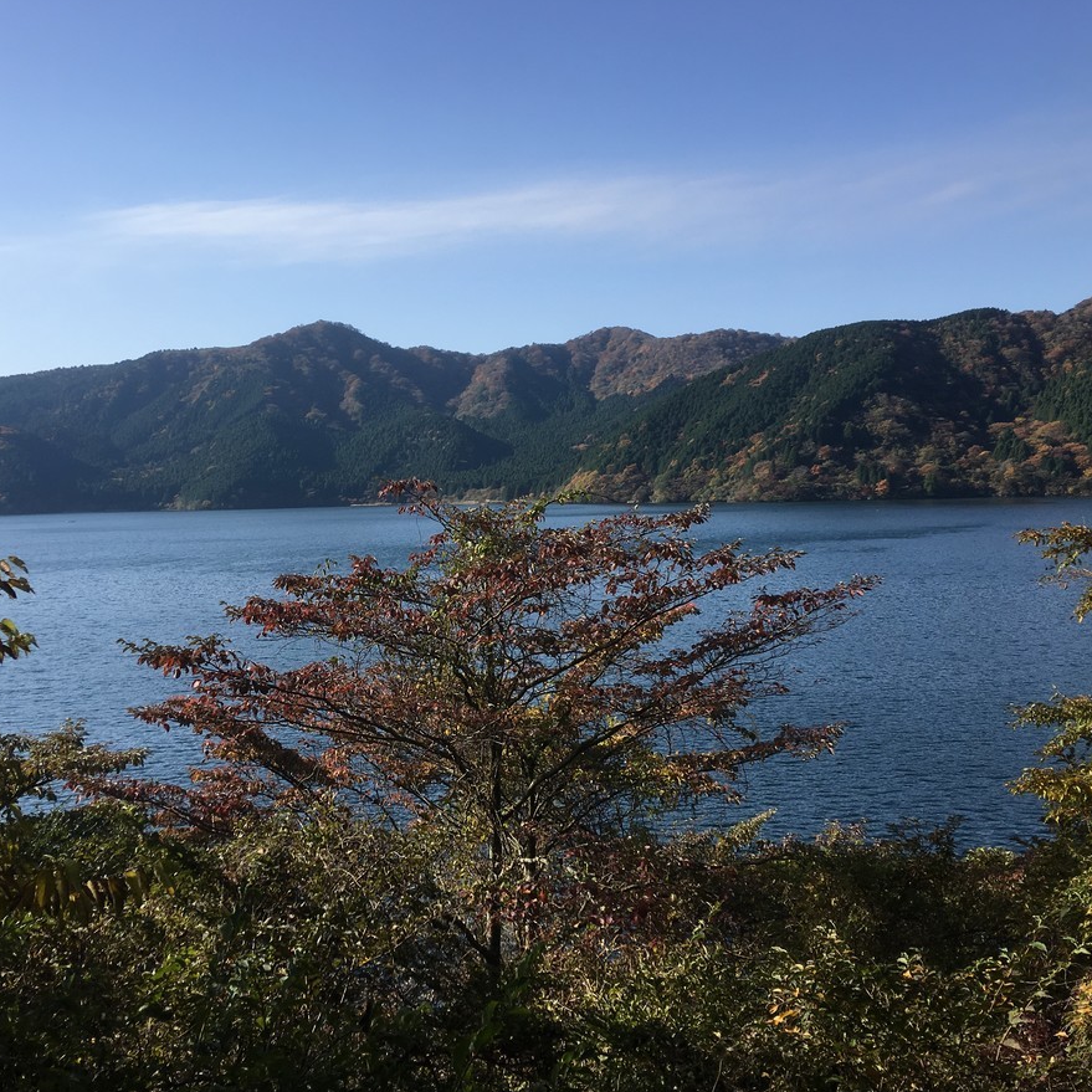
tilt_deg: -2.2
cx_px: 487
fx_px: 1249
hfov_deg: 47.1
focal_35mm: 35
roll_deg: +1.3
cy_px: 542
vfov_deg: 47.2
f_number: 2.2
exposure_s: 1/1054
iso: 25
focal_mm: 4.15
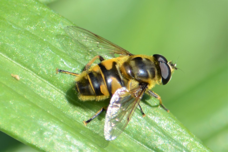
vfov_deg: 3.1
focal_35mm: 450
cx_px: 114
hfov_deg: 4.6
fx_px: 2851
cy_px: 76
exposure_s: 1/200
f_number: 8
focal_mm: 300
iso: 100
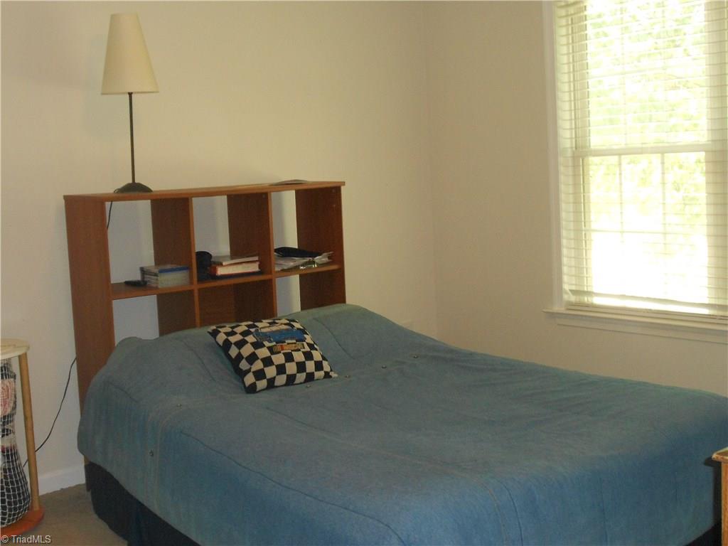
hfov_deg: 43.9
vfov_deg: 33.6
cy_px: 273
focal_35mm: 43
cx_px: 364
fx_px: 904
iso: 320
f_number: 4.2
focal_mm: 7.7
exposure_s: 1/30
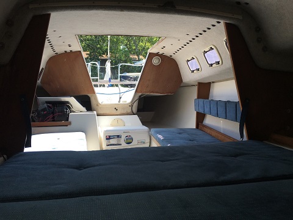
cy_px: 110
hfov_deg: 61.7
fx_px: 245
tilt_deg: -2.1
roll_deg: +2.0
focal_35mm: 29
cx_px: 146
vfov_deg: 48.2
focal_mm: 4.15
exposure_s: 1/319
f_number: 2.2
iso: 25
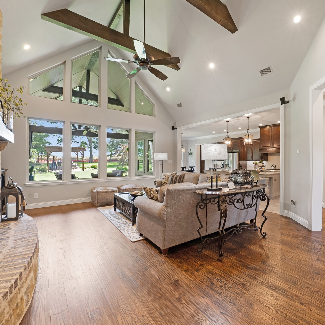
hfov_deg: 87.1
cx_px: 179
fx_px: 170
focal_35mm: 16
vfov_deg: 87.4
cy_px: 166
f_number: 9
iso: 500
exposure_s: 1/13
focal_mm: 12
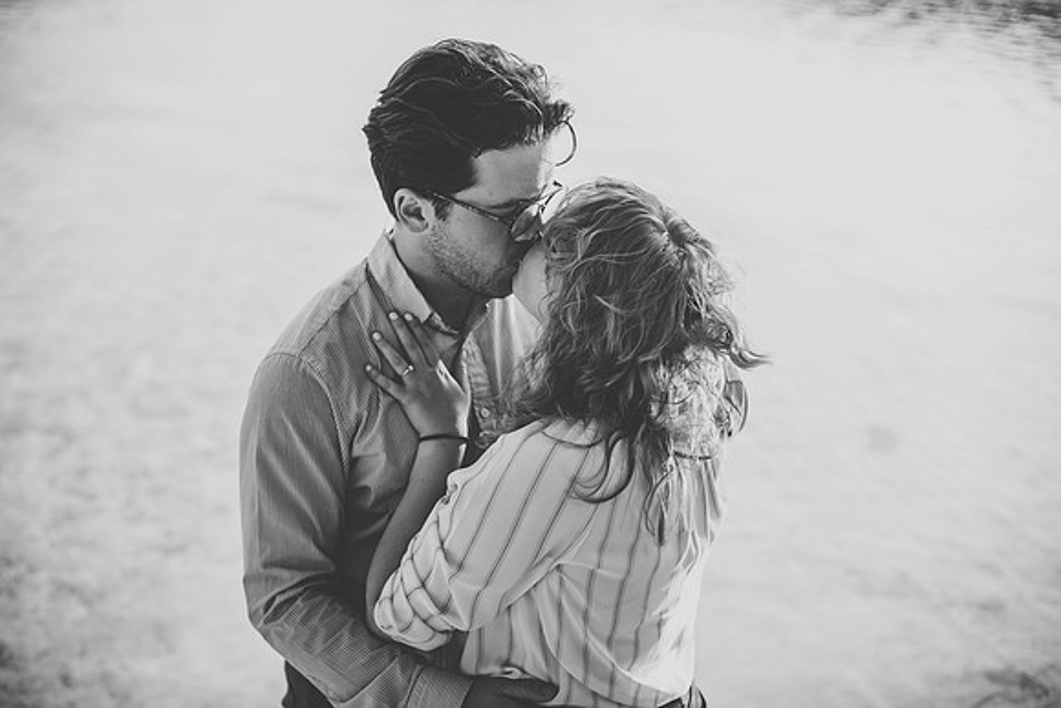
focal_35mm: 50
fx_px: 1474
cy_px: 354
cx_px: 530
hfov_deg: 39.6
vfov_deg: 27.0
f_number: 2.8
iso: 100
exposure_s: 1/1000
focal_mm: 50
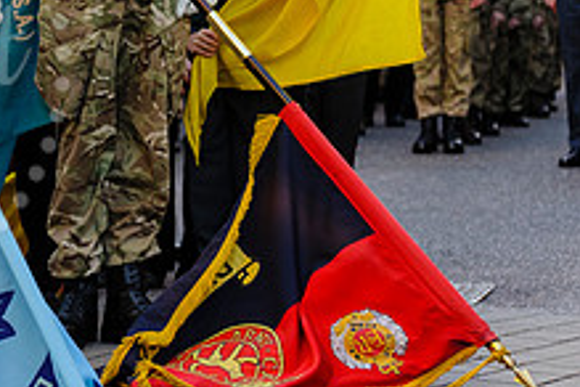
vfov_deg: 7.4
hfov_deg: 10.8
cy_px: 58
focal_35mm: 185
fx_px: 2980
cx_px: -183
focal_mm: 70
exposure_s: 1/250
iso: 800
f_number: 4
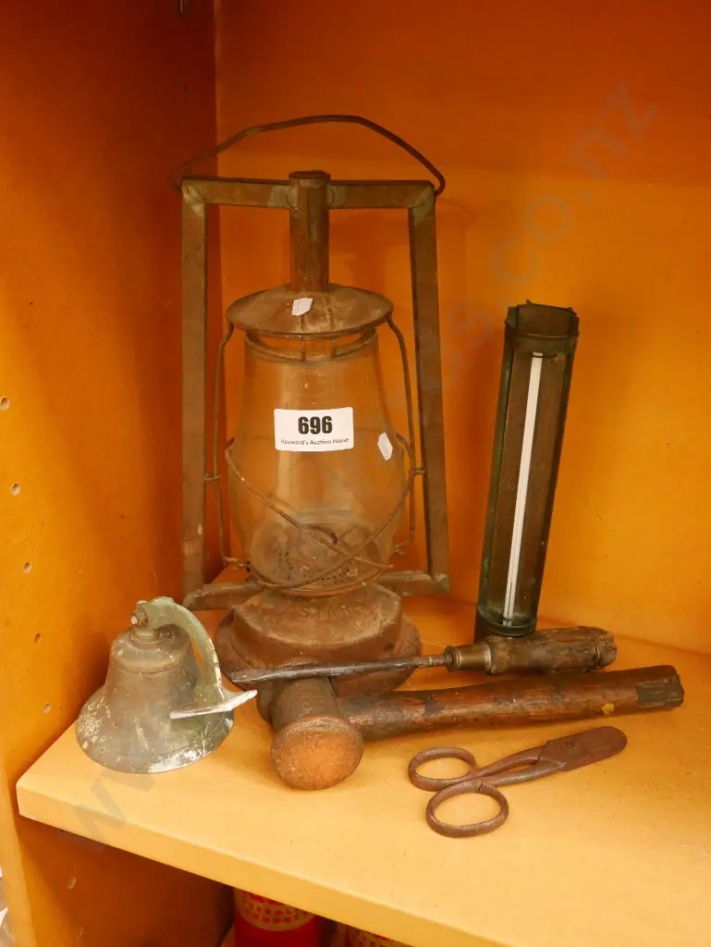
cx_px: 356
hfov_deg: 44.2
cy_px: 474
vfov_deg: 56.8
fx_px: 876
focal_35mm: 32
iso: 3200
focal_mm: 16
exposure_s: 1/25
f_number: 4
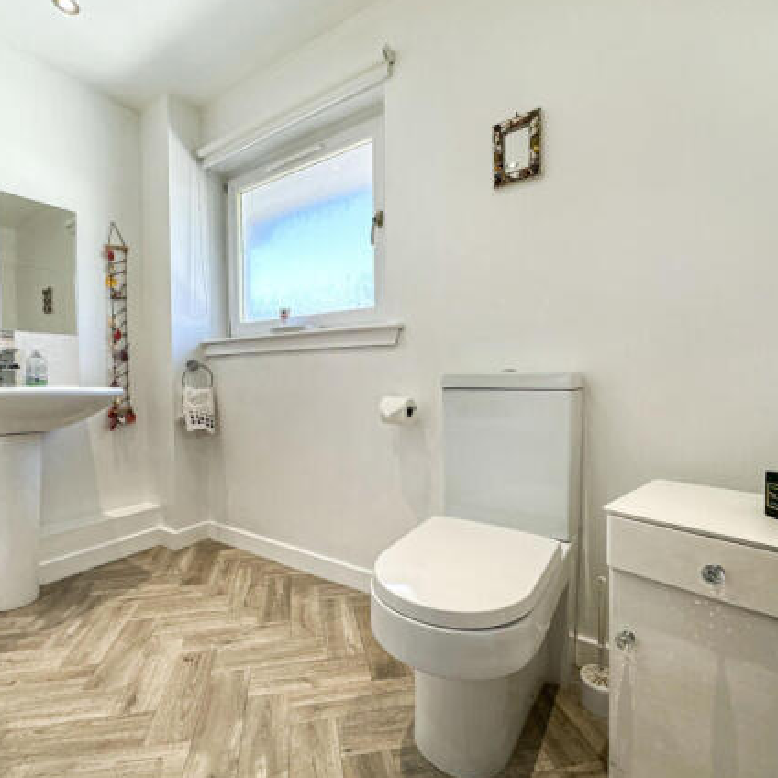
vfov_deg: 84.0
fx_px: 432
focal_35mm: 17
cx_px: 364
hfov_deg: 83.9
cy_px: 392
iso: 40
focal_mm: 2.22
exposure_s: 1/125
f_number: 2.2
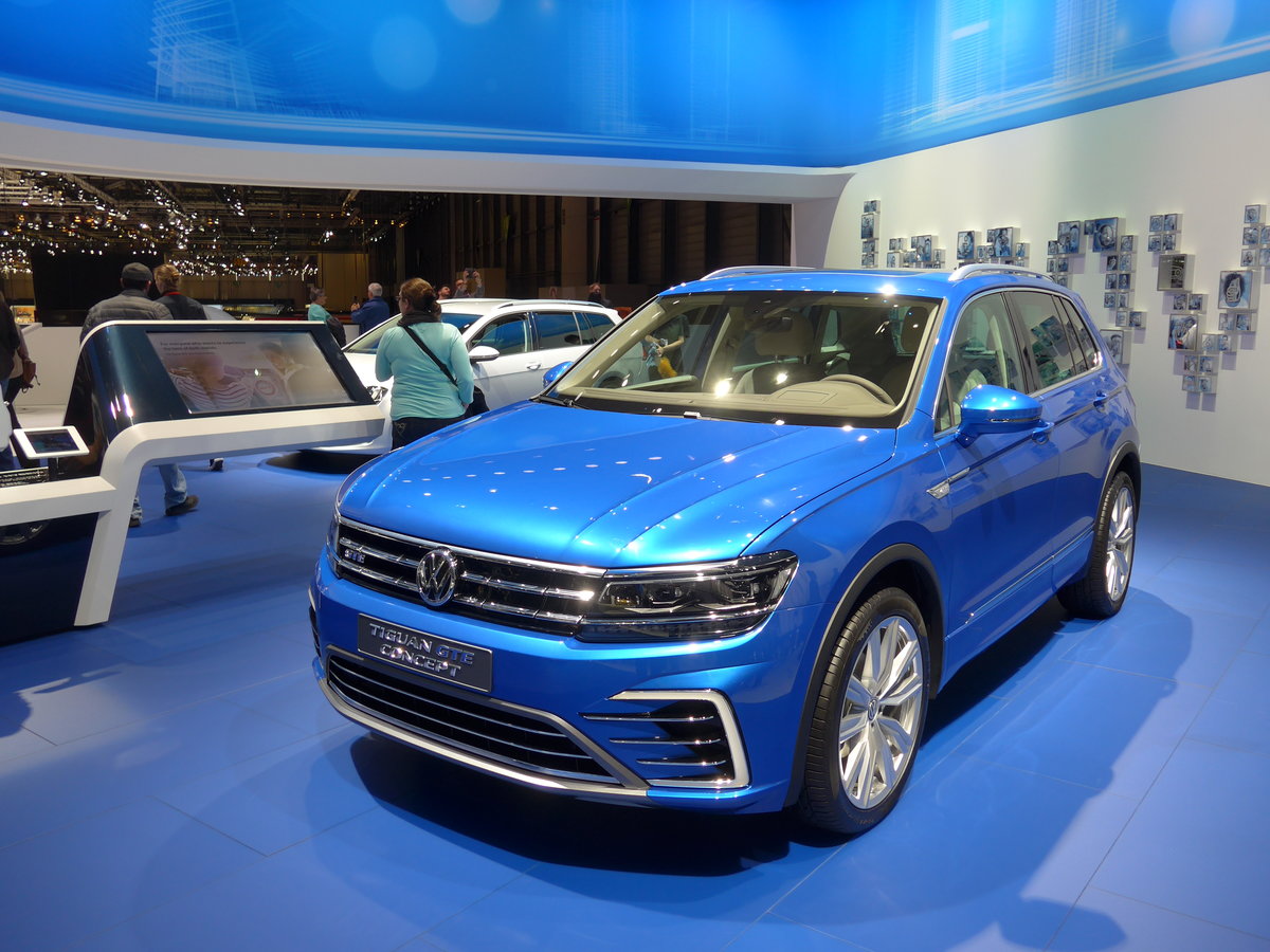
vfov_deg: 48.2
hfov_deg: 61.7
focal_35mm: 29
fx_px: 1064
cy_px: 476
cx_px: 635
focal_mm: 6
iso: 80
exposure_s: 1/100
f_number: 2.5
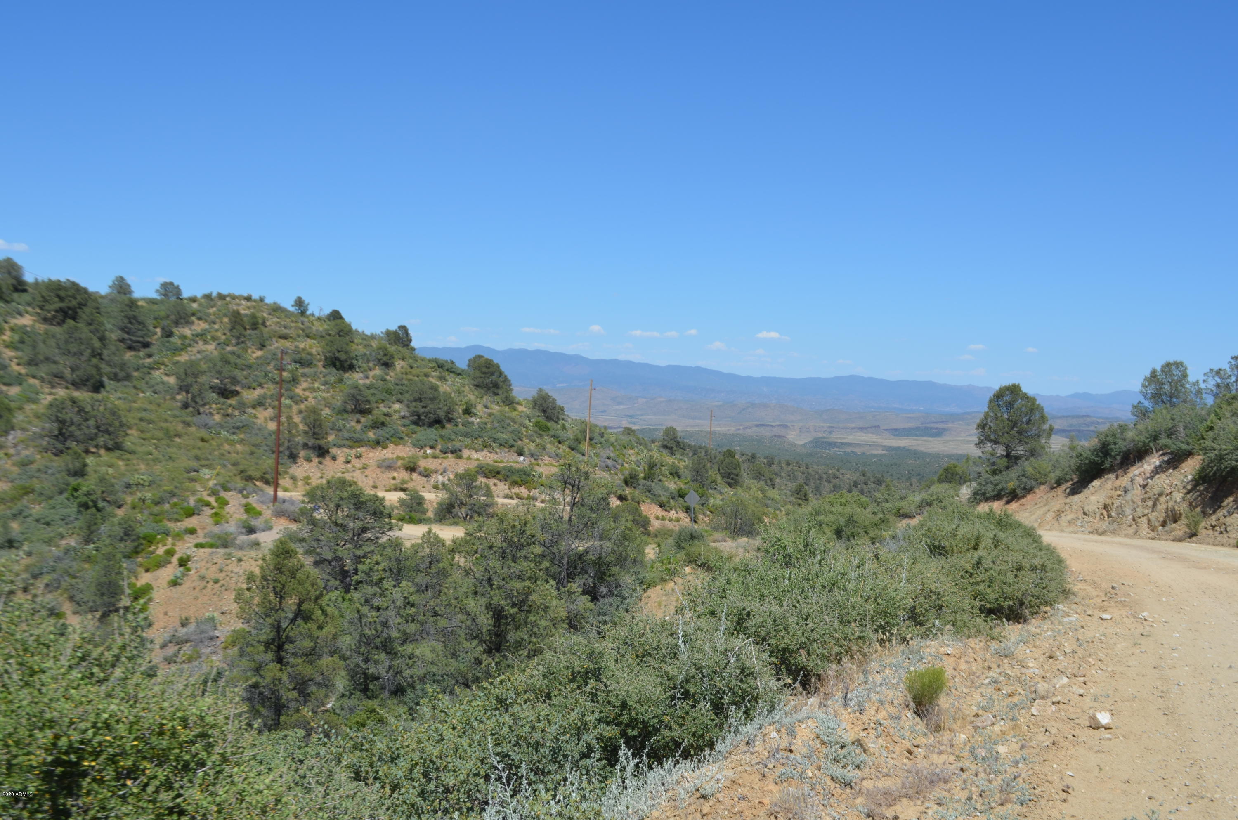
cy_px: 410
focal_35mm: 36
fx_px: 1235
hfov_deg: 53.2
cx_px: 619
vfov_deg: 36.7
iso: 100
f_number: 8
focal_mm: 24
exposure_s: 1/250
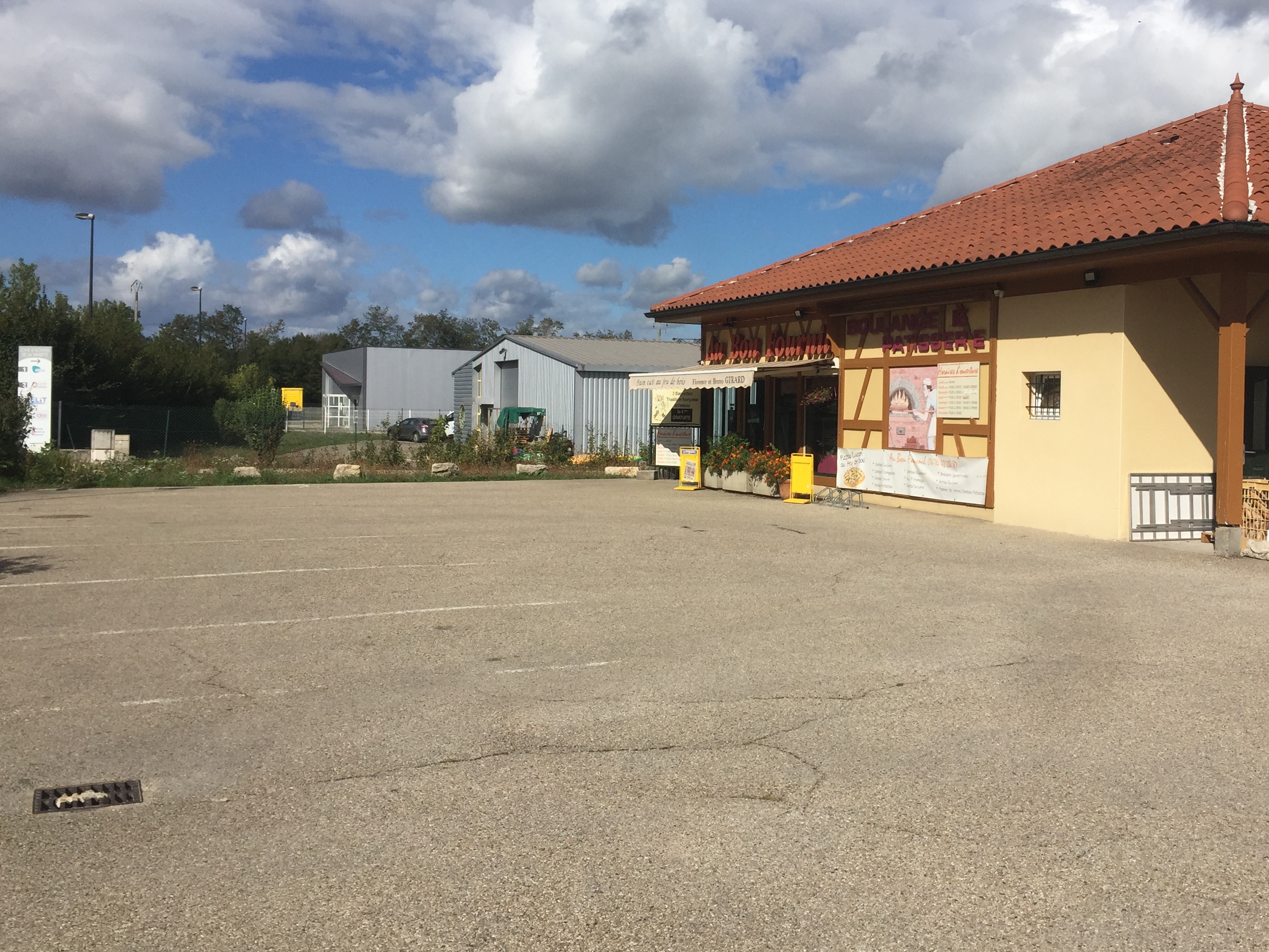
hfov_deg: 51.1
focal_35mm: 36
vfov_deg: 39.6
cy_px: 424
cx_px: 750
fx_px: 1320
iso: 32
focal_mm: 4.15
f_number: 2.2
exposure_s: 1/4405
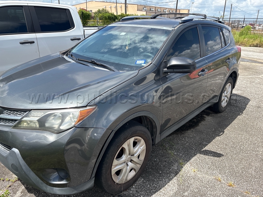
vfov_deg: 53.1
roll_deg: -2.1
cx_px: 132
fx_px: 198
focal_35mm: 26
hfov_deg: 67.3
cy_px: 98
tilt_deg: -17.3
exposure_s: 1/2364
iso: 50
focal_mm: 5.96
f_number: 1.6
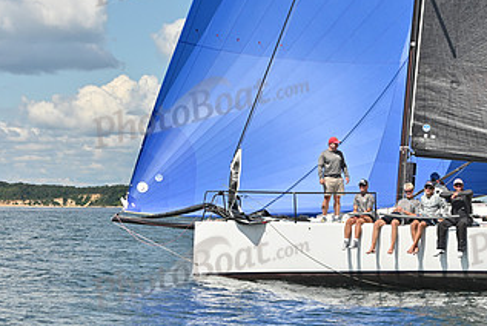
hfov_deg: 15.9
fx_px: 1733
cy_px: 167
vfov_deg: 10.7
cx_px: 390
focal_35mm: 128
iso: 250
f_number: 6.3
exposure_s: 1/1000
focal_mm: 70
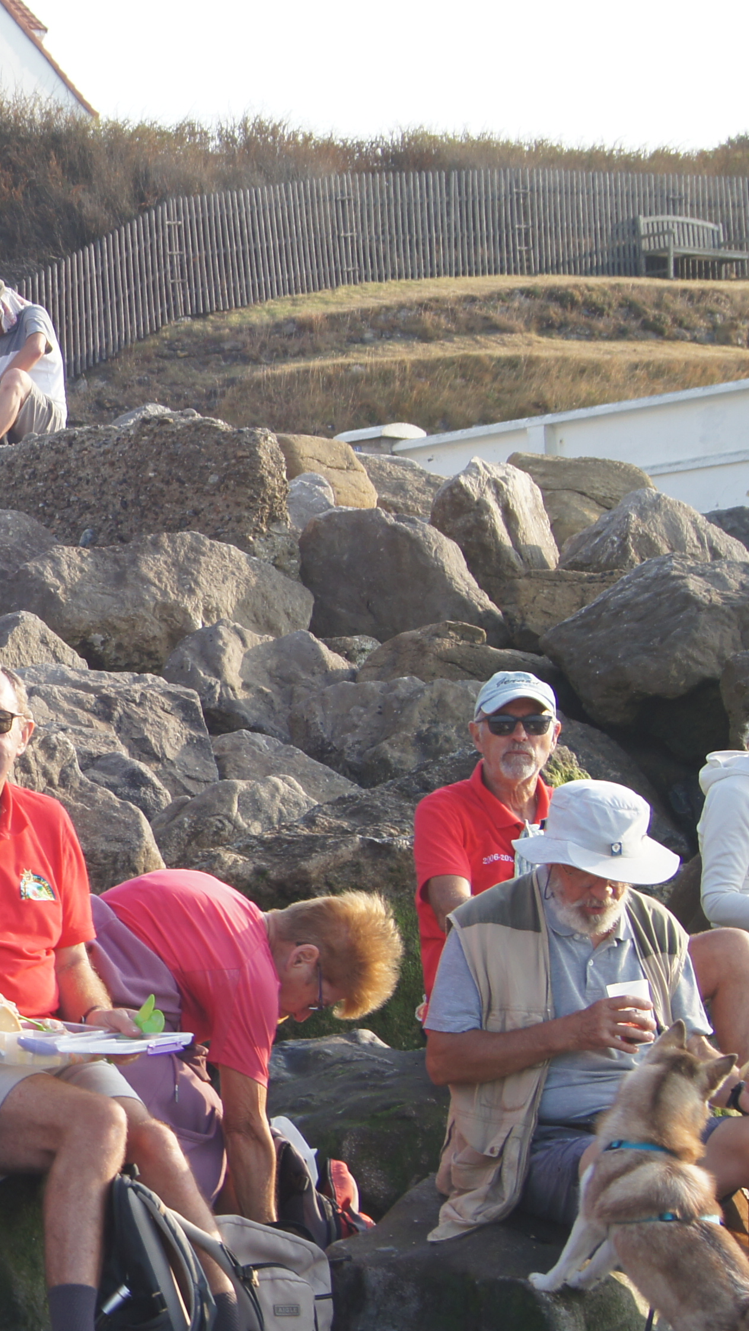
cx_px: -579
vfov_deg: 20.7
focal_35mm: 103
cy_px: 782
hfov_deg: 11.0
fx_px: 3637
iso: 100
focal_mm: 30
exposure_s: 1/100
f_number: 7.1
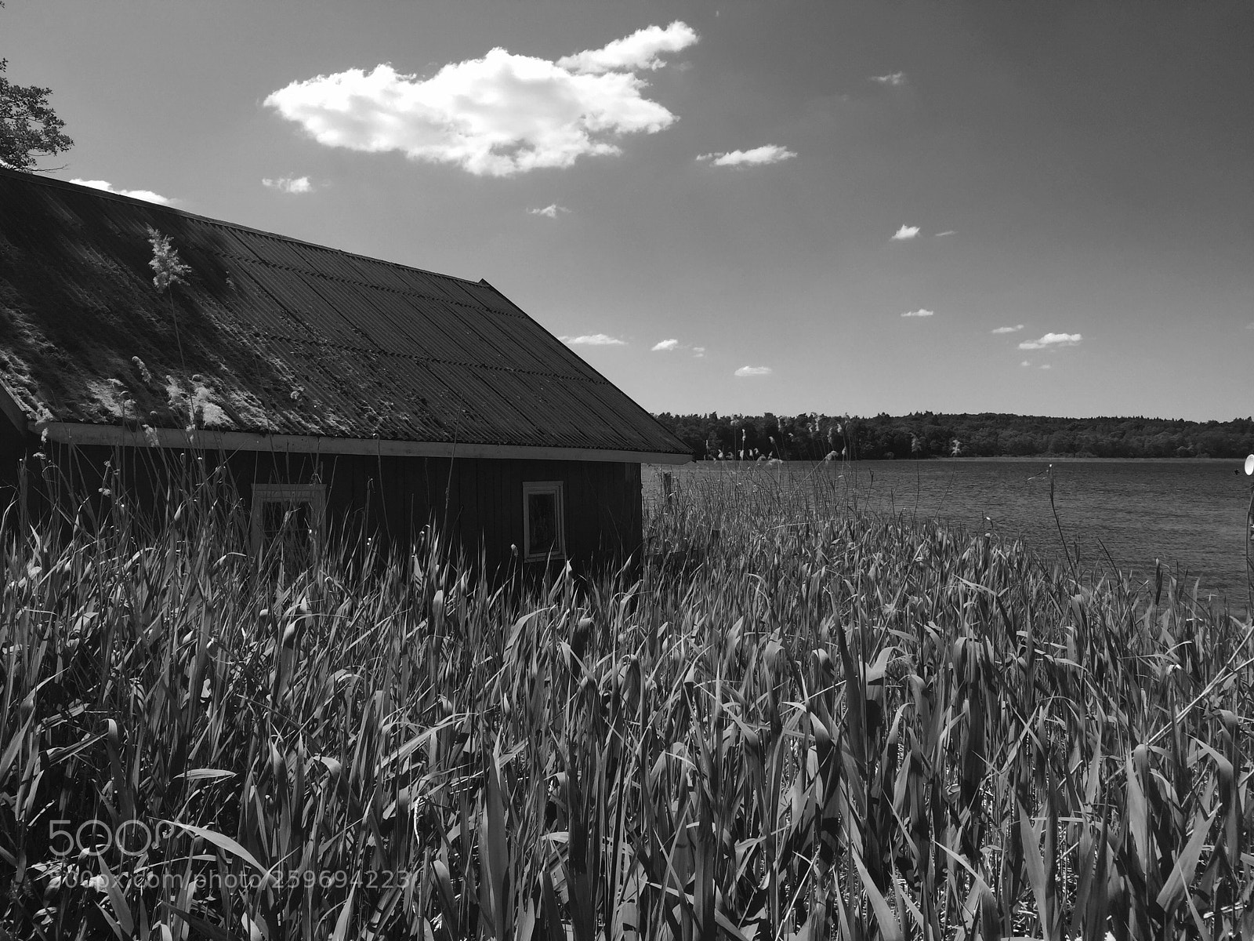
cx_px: 627
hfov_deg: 61.7
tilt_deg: +0.5
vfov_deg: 48.2
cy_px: 470
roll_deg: -1.1
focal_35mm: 29
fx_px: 1051
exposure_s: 1/2198
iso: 32
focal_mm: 4.15
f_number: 2.2
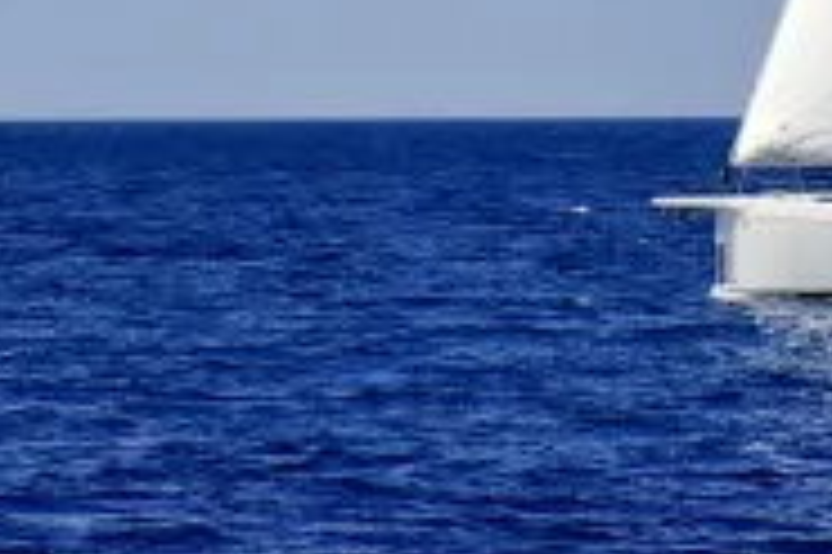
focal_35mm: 341
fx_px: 7874
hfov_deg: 6.0
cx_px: 1115
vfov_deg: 4.0
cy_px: -342
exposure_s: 1/640
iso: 200
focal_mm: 70
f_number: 11
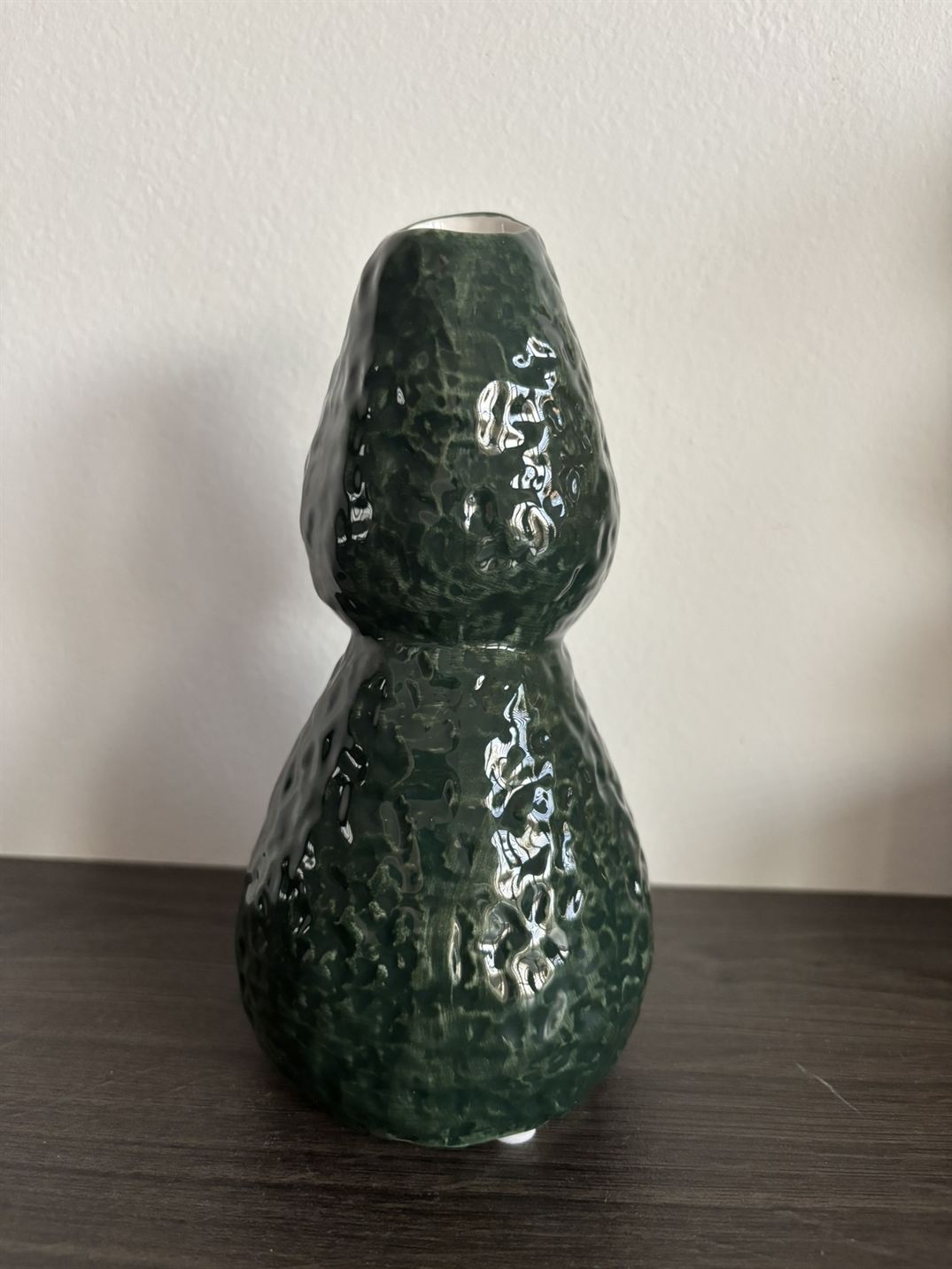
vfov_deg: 67.3
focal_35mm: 26
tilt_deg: -11.6
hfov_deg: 53.1
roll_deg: -0.4
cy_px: 634
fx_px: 953
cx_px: 476
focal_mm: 5.96
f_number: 1.6
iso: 320
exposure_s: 1/60
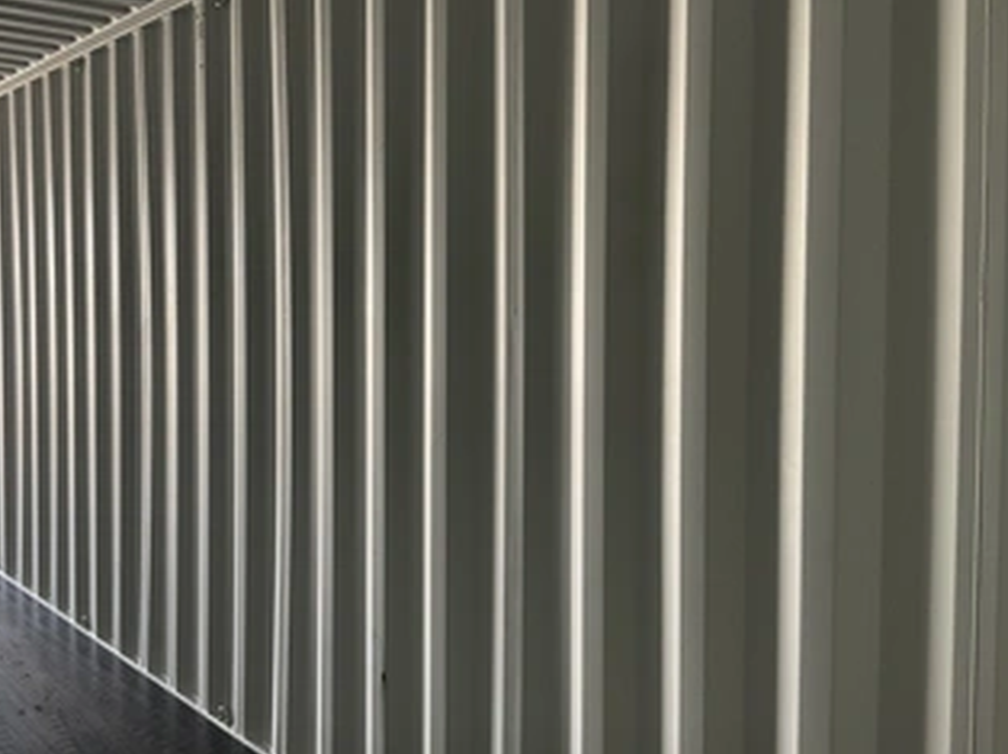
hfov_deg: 49.9
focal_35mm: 37
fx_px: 1077
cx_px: 411
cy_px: 350
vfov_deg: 38.6
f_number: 1.8
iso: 64
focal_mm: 3
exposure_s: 1/86
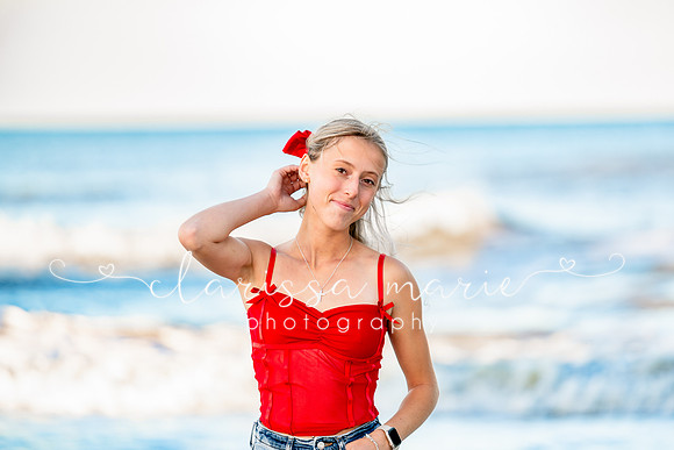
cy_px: 213
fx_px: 4196
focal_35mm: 224
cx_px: 369
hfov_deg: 9.2
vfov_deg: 6.1
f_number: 2.8
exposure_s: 1/250
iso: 64
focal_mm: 200
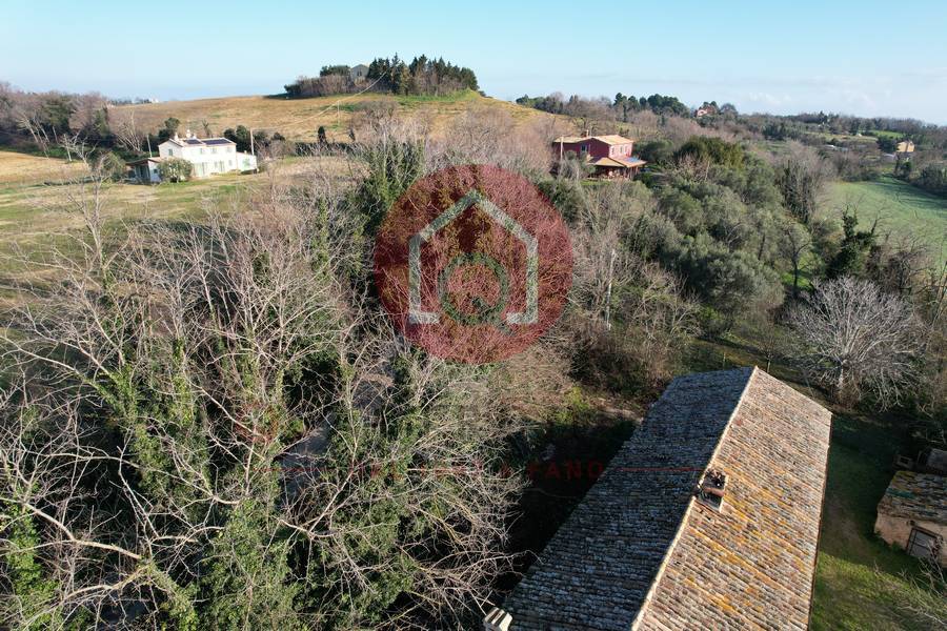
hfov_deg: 78.6
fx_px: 579
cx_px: 474
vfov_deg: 57.2
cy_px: 316
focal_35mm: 22
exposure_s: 1/725
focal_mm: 8.38
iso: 100
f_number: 2.8
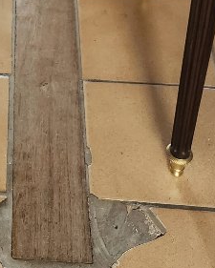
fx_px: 795
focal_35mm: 100
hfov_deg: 14.6
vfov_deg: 17.2
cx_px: -80
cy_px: -138
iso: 640
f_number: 1.8
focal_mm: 5
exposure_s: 1/120
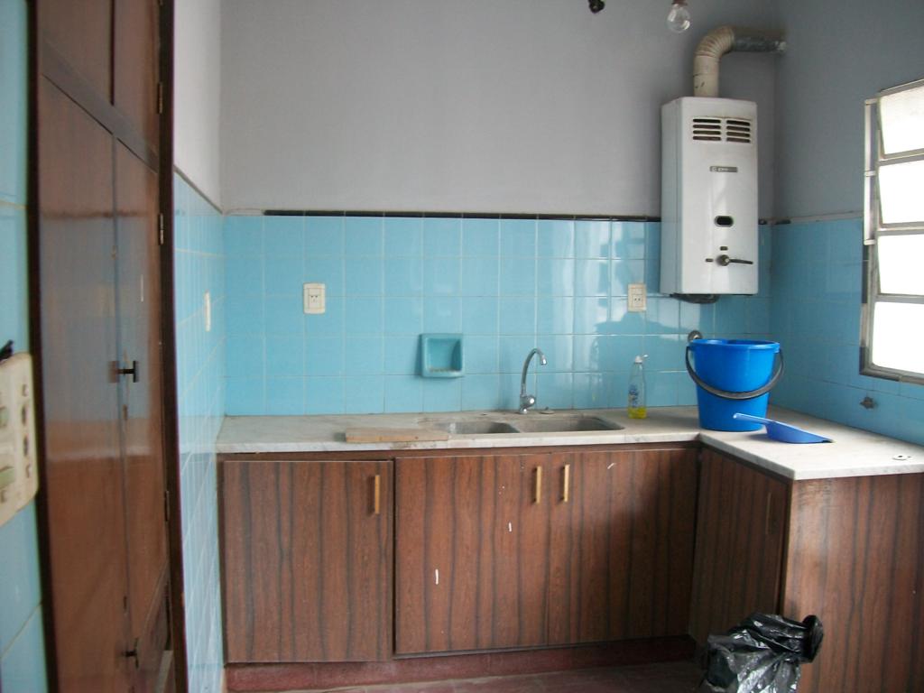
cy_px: 346
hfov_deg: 51.4
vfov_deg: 39.7
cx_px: 462
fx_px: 961
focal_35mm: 36
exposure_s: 1/30
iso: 80
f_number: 2.7
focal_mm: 6
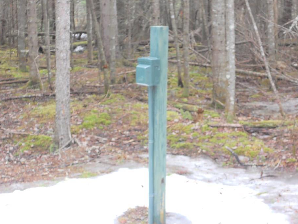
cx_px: 134
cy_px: 114
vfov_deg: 14.2
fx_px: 895
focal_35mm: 104
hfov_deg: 18.9
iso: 200
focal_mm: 16.5
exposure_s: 1/30
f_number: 5.4
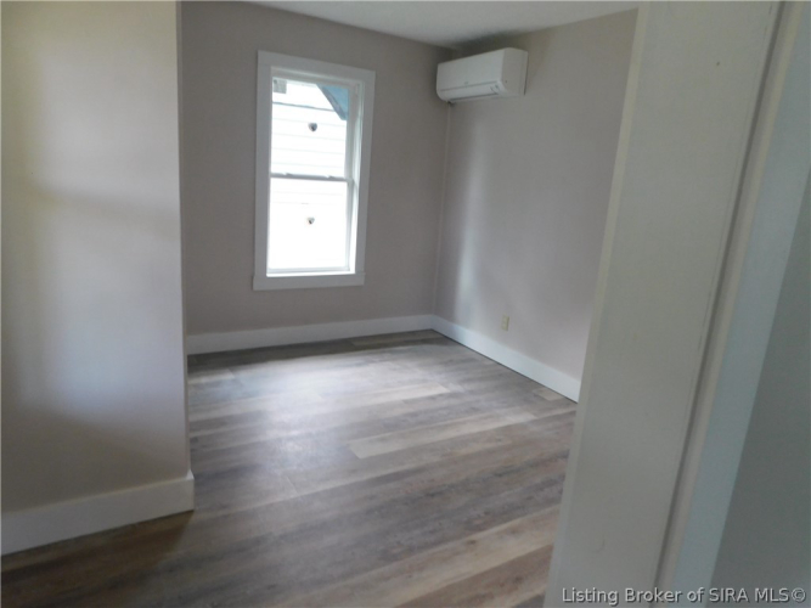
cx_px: 406
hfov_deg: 73.9
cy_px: 304
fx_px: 539
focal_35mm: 23
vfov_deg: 58.9
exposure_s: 1/30
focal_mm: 4
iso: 200
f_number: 3
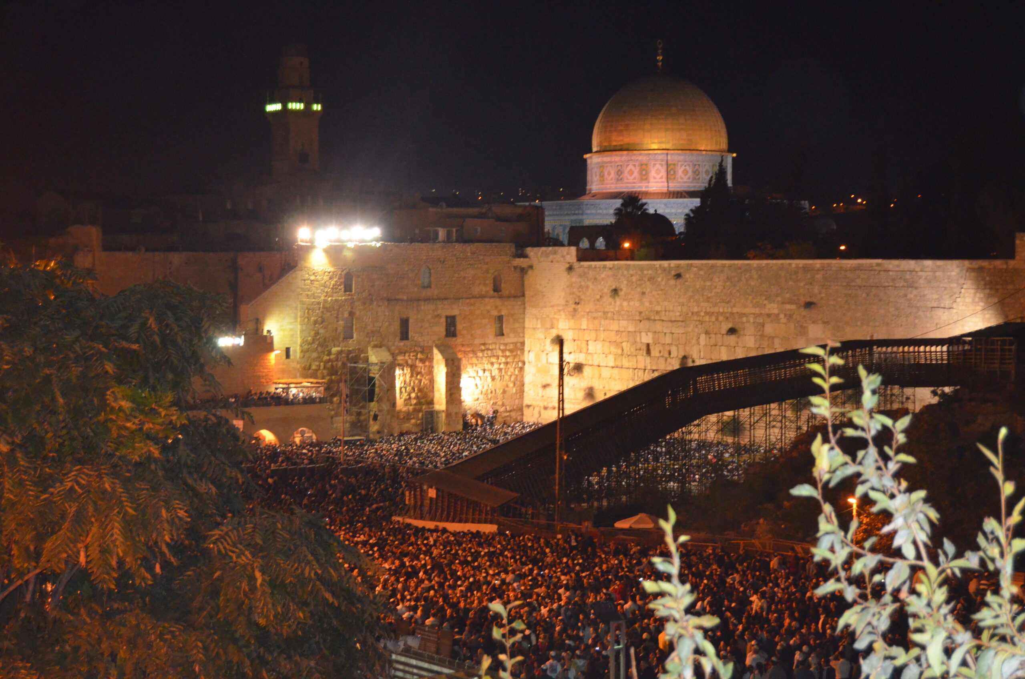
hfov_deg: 29.9
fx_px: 1918
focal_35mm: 68
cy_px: 340
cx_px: 512
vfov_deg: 20.1
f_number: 5.3
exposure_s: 1/60
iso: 3200
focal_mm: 45
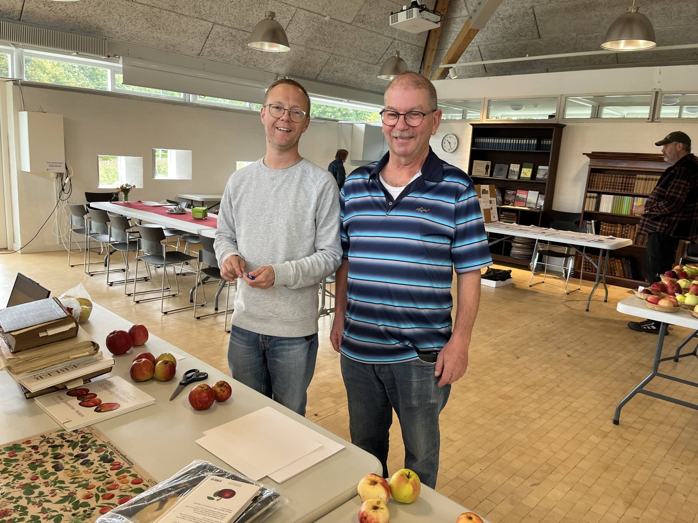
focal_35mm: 26
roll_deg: -4.0
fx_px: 524
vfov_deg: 53.1
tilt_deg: -11.8
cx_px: 349
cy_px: 262
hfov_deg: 67.3
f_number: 1.6
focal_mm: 5.1
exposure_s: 1/121
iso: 125
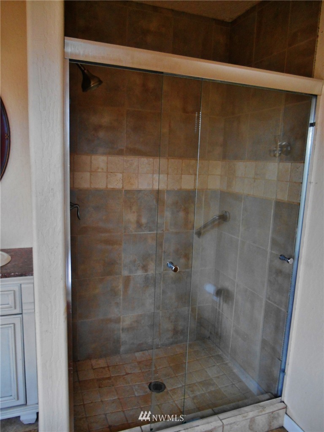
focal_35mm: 26
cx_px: 162
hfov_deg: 53.1
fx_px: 324
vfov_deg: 67.3
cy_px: 216
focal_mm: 4.7
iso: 400
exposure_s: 1/20
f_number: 3.4
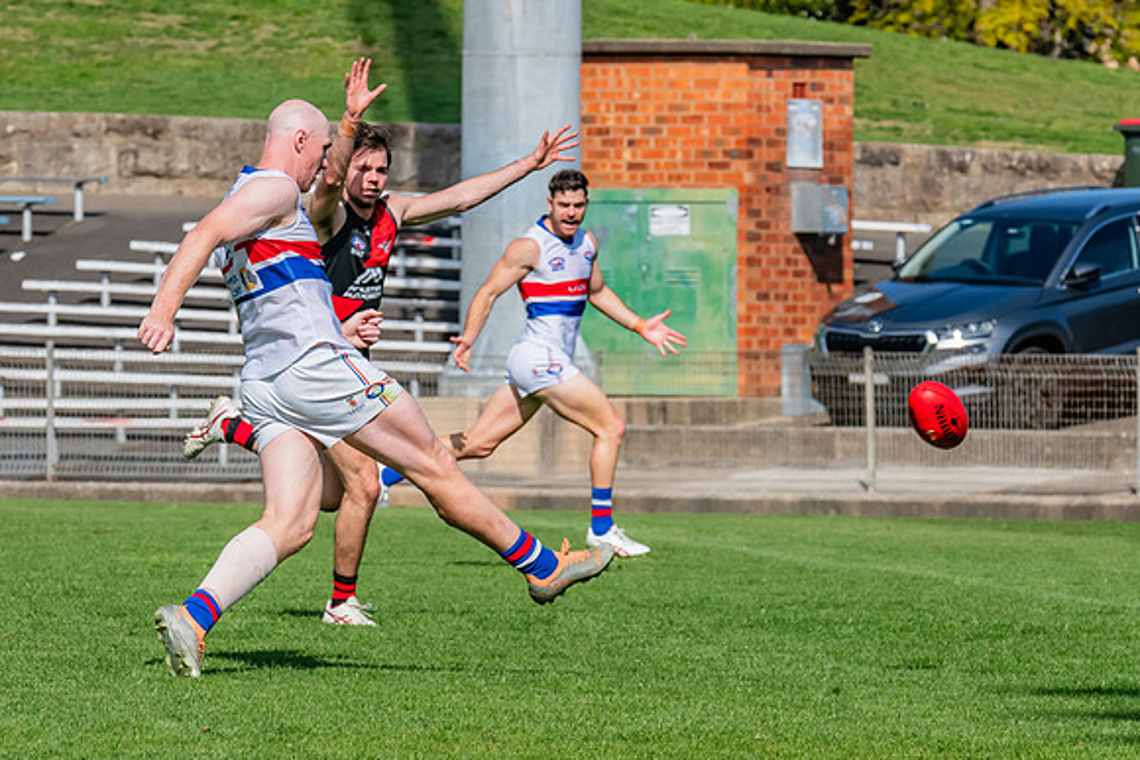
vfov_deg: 2.9
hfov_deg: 4.4
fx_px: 14876
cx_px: 264
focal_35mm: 470
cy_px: 332
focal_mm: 290
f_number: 14
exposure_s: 1/1600
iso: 800
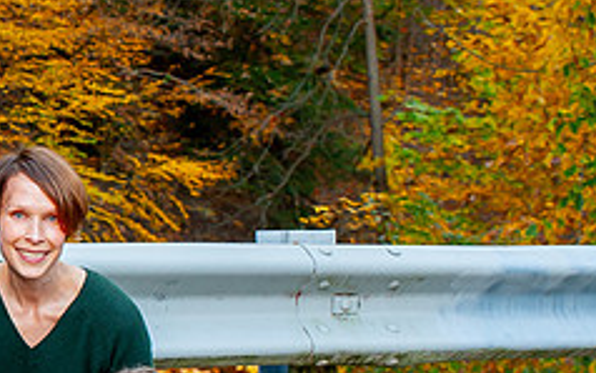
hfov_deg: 17.2
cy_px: 232
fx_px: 1885
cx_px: -117
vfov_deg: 11.3
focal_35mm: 116
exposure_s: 1/160
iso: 500
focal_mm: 34
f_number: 5.6
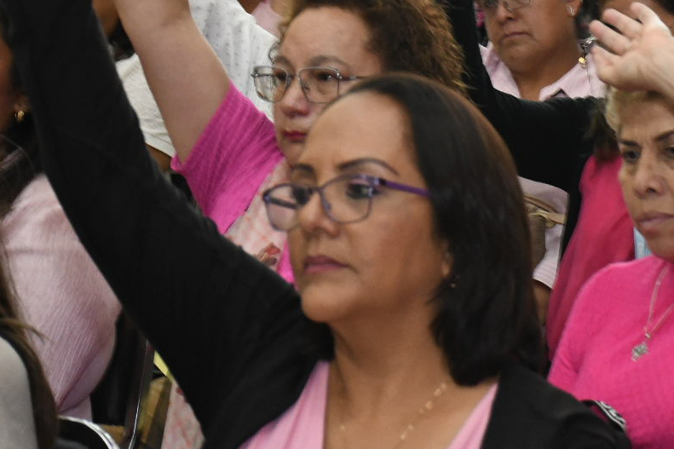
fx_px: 3219
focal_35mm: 172
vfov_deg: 8.0
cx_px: 504
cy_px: 46
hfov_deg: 11.9
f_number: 6.3
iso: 3200
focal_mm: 56
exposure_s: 1/125
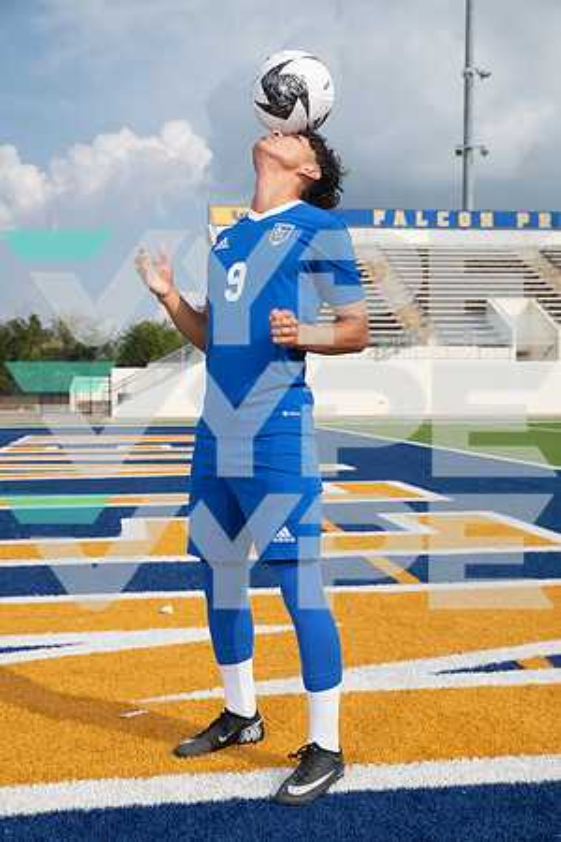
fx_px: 1122
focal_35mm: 48
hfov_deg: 28.1
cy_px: 421
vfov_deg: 41.1
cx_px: 280
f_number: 7.1
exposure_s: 1/400
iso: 100
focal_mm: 48
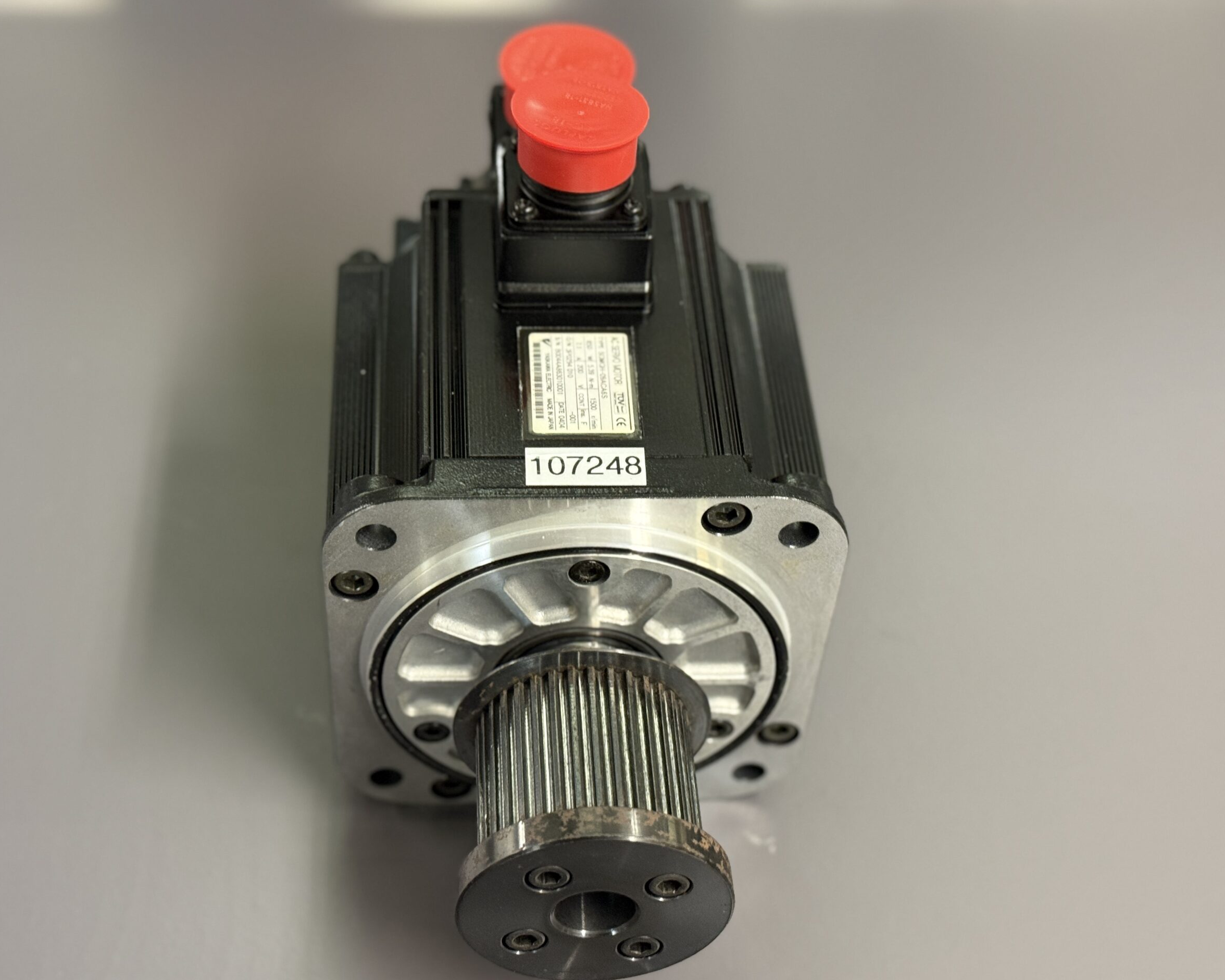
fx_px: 1849
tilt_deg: -47.7
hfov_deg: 36.6
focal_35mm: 51
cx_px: 561
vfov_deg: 29.7
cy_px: 497
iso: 400
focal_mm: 6.76
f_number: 1.78
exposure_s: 1/33
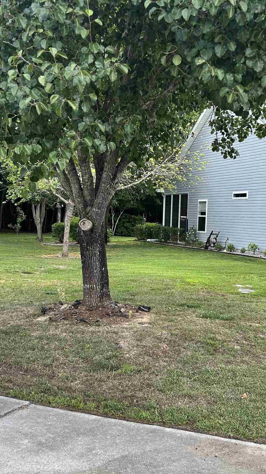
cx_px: 221
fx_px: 527
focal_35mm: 42
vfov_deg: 48.3
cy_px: 263
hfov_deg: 27.6
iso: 50
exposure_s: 1/493
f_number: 1.5
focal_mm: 5.7
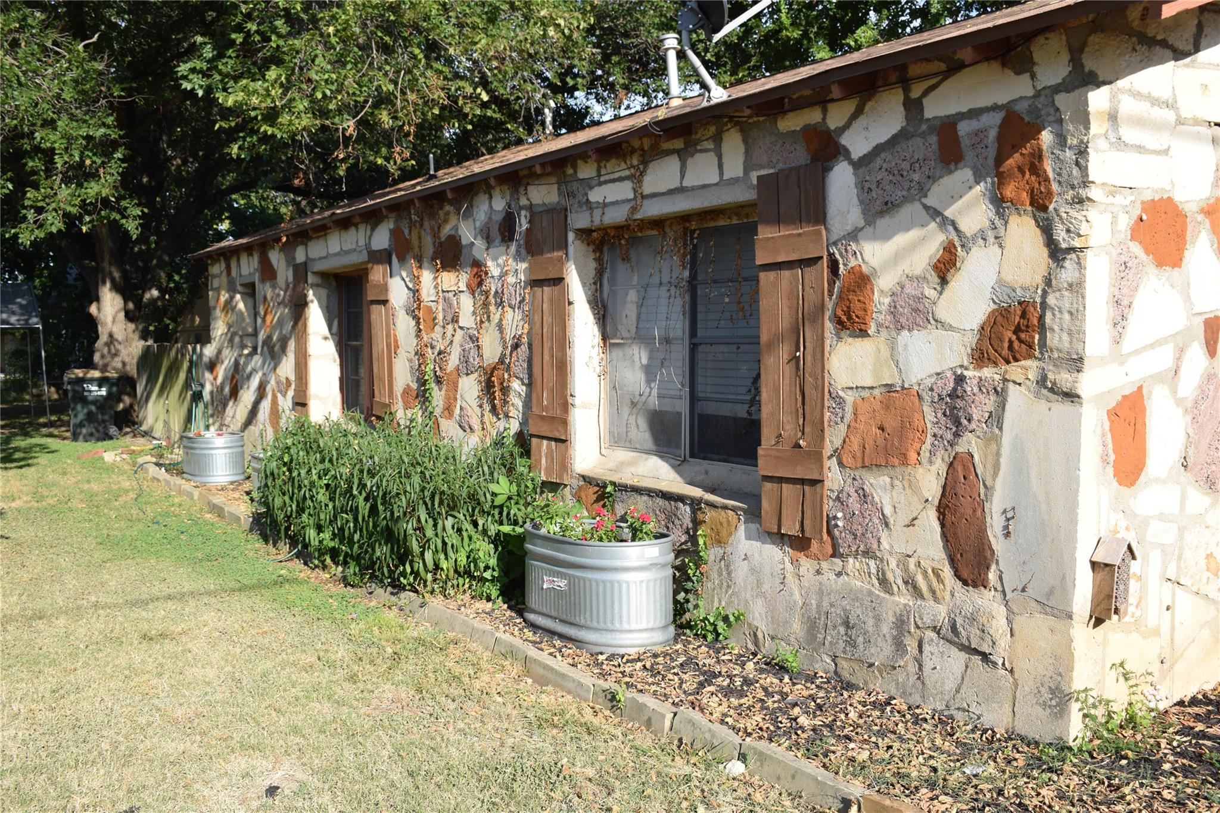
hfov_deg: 57.2
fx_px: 1118
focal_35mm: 33
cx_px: 610
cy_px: 406
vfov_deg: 40.0
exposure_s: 1/350
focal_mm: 22
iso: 200
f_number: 9.5
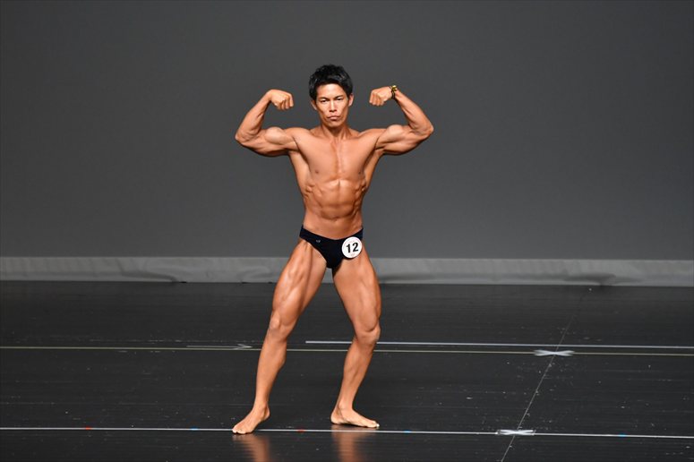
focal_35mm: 315
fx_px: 6070
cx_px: 347
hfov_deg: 6.5
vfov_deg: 4.4
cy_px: 231
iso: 2500
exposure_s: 1/400
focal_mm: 210
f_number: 5.6
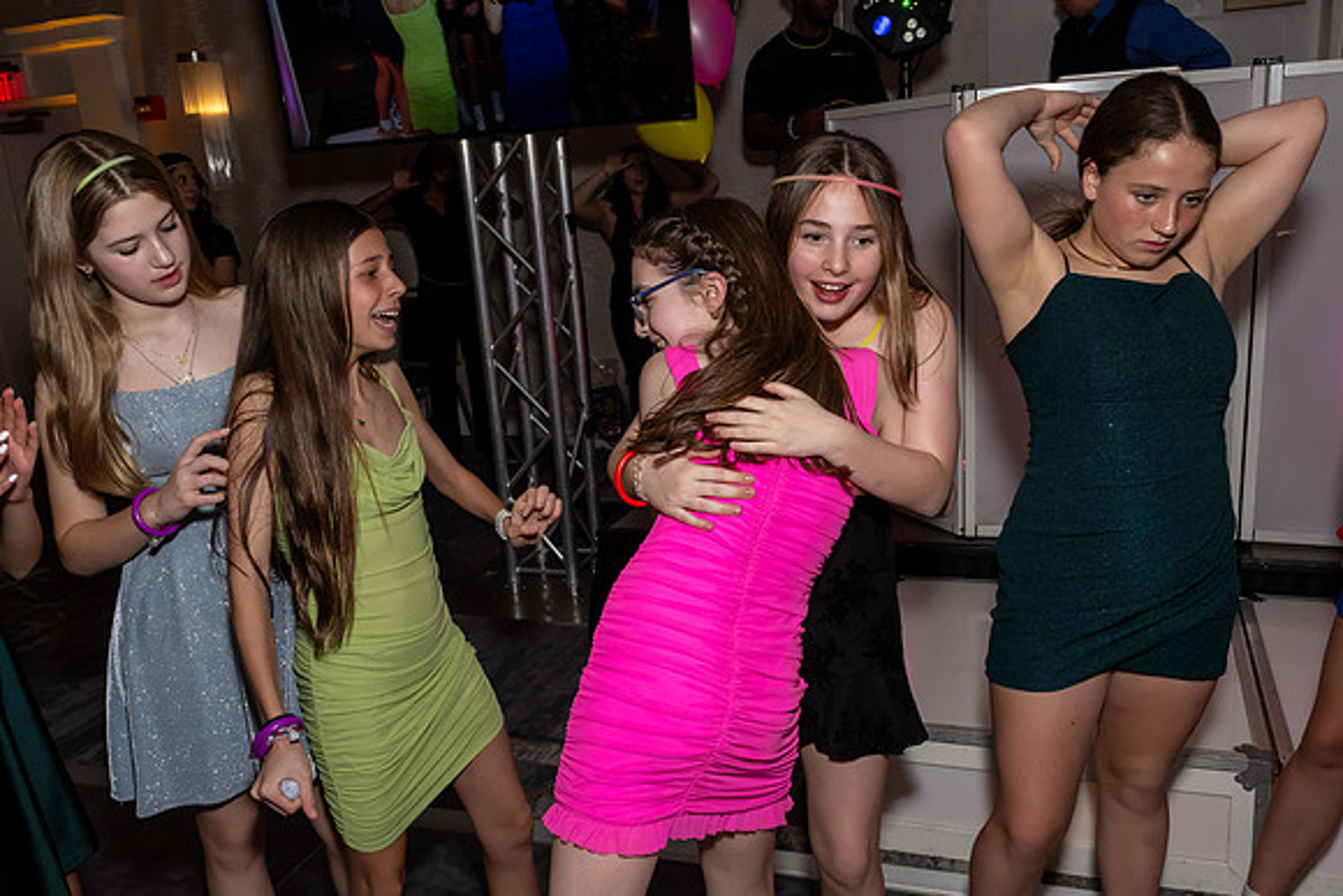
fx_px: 1109
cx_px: 700
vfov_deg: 44.0
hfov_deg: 62.4
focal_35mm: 30
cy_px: 462
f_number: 7.1
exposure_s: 1/250
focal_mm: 17
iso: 800
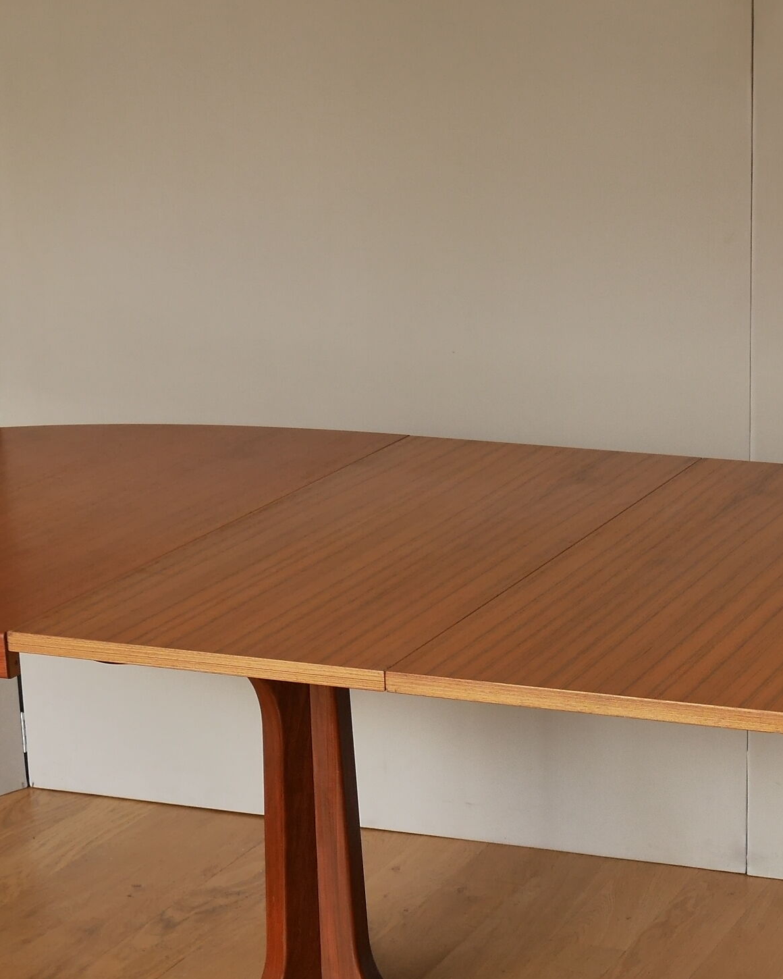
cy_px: 774
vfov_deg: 21.7
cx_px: 680
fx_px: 2520
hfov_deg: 17.4
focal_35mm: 87
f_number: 4.6
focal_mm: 20
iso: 320
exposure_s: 1/60
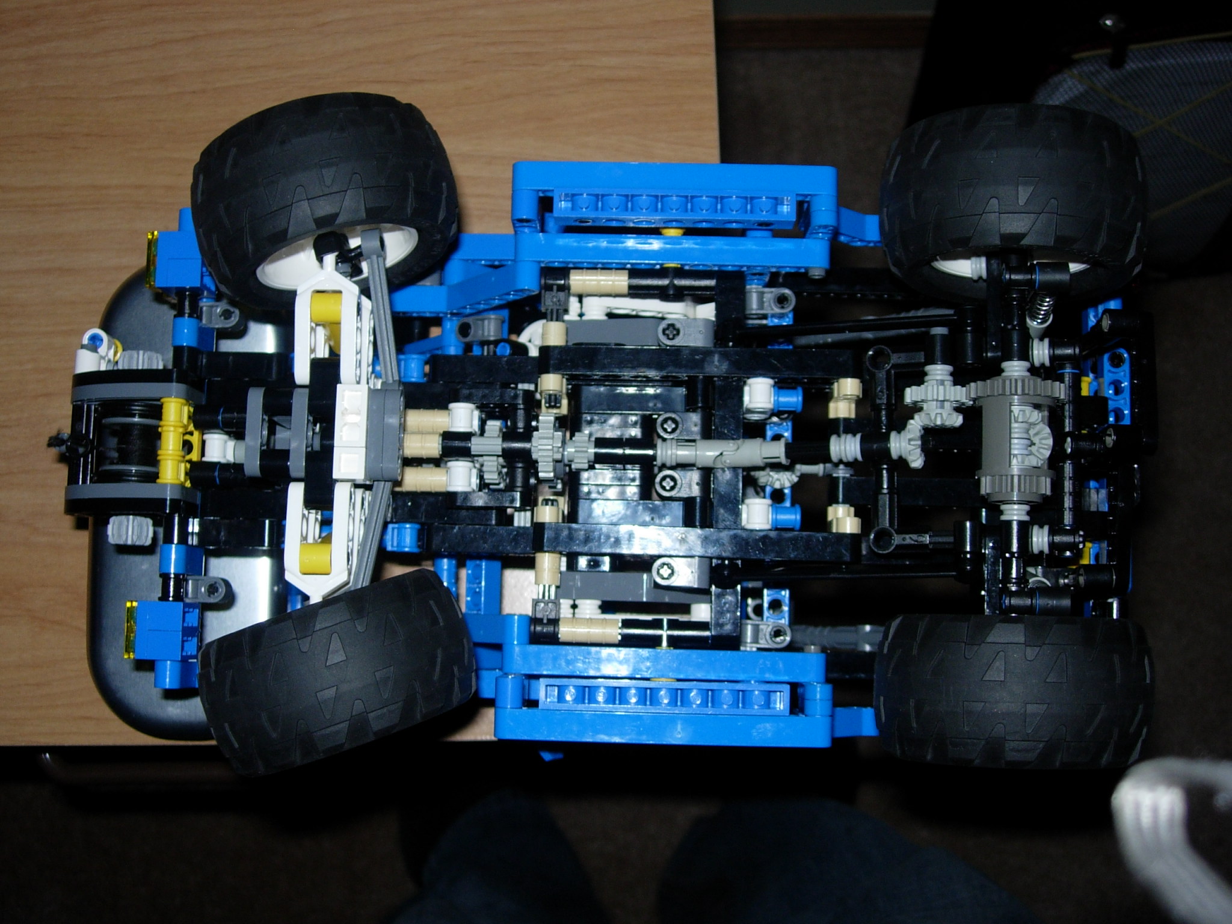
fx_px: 1459
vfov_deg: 35.1
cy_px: 462
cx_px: 616
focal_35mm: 41
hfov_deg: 45.8
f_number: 2.9
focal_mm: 8.5
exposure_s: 1/64
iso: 79
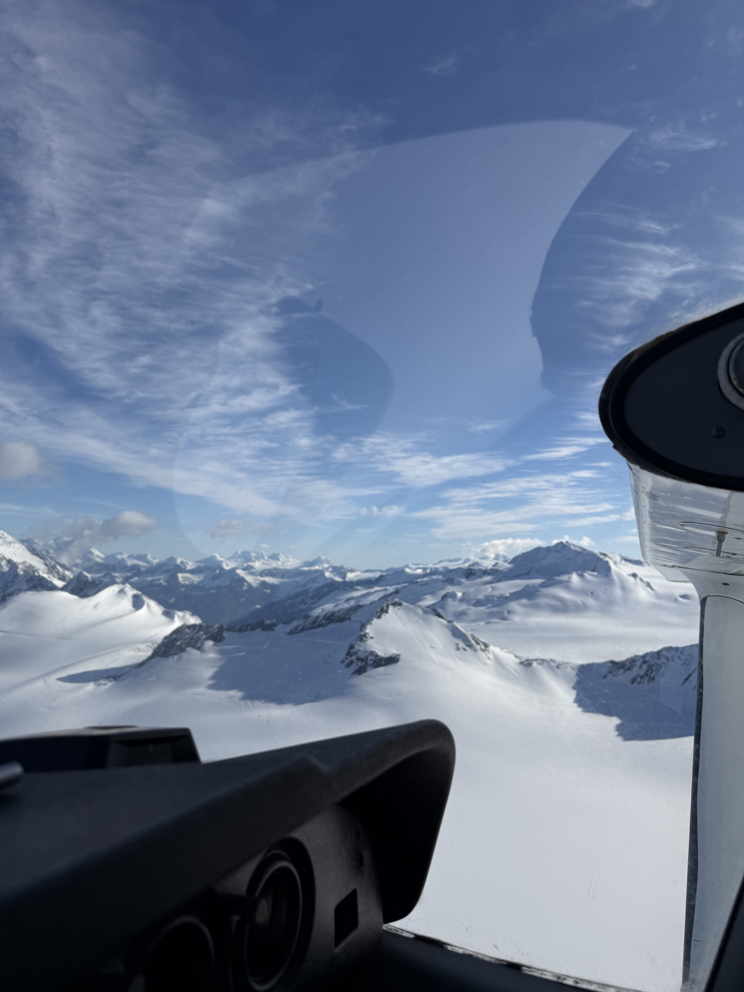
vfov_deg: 71.6
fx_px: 688
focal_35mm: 24
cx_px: 372
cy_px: 496
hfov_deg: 56.8
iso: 80
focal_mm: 6.76
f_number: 1.78
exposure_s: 1/9091
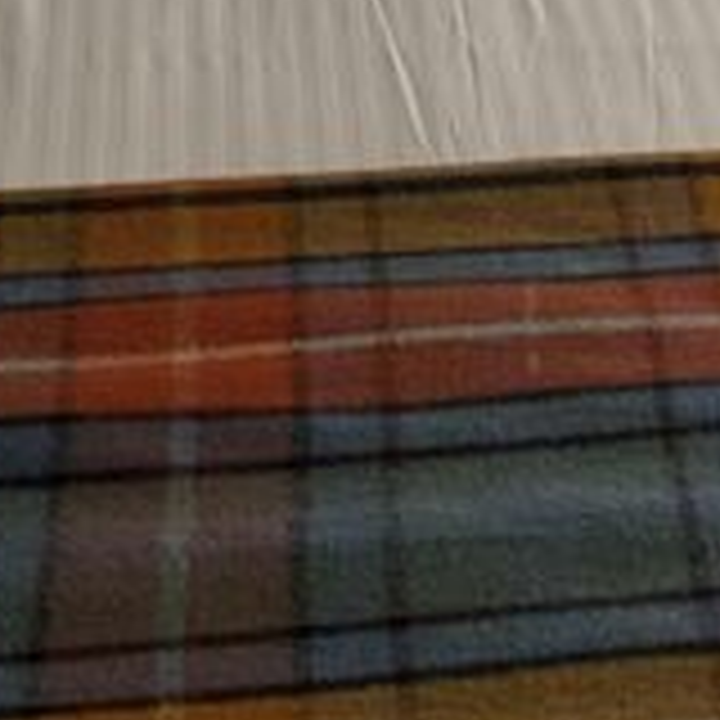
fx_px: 3200
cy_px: -461
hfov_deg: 12.7
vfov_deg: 12.1
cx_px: 724
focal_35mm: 136
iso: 144
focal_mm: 6.81
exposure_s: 1/40
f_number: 1.85
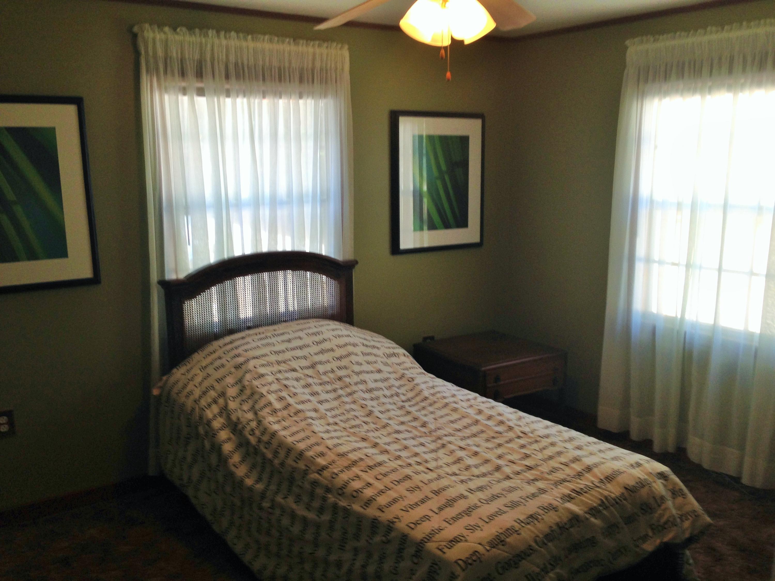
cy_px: 290
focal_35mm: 33
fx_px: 739
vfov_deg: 42.9
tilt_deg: -11.3
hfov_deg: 55.4
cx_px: 388
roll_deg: +1.2
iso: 50
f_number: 2.4
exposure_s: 1/24
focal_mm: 4.12
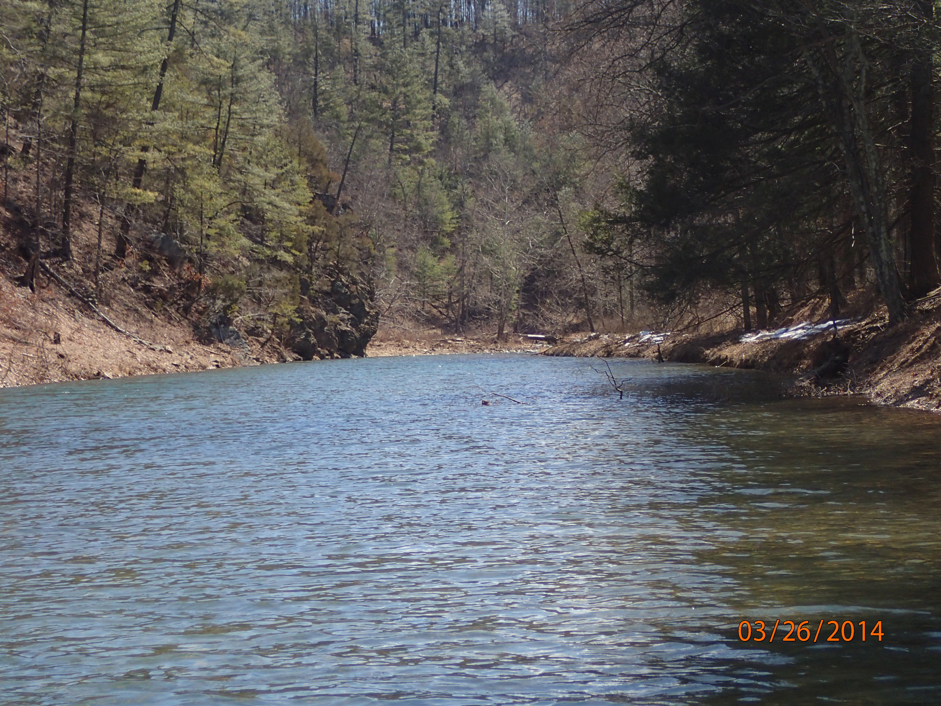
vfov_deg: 19.9
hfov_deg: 26.3
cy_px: 353
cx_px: 470
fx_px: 2012
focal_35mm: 74
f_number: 4.2
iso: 200
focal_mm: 13.47
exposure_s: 1/800
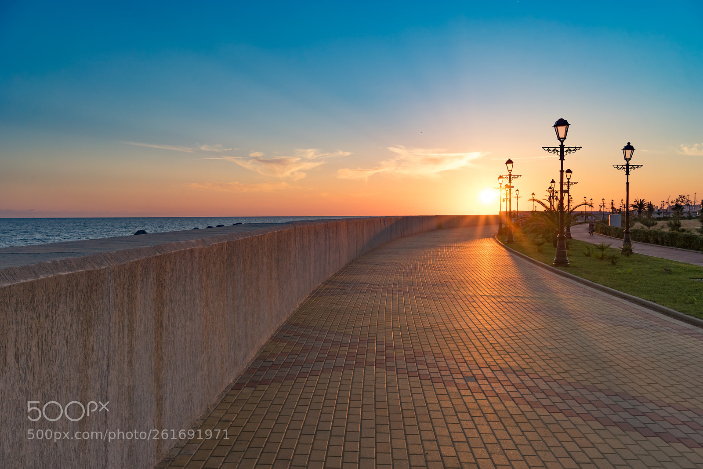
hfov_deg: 54.4
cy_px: 234
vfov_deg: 37.9
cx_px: 352
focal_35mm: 35
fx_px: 683
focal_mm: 35
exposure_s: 1/60
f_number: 14
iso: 200
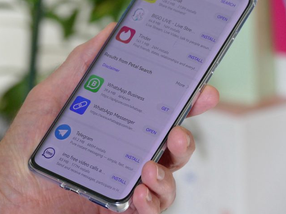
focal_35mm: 246
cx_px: 125
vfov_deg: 6.0
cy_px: 107
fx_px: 2032
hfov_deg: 8.0
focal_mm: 82.28
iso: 1600
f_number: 4
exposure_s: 1/80
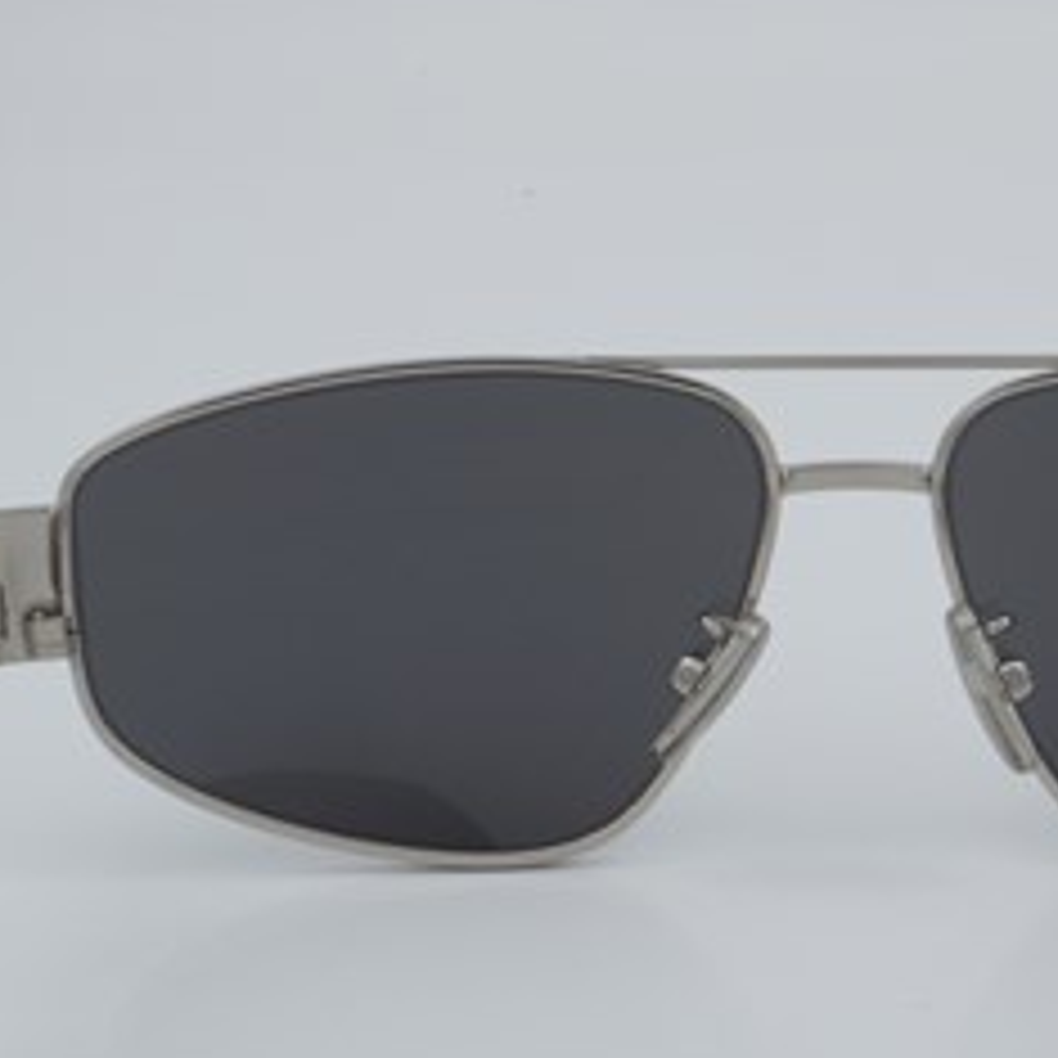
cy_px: 531
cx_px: 860
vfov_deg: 17.8
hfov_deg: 17.6
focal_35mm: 98
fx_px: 3379
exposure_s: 1/4
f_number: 32
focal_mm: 45
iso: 100
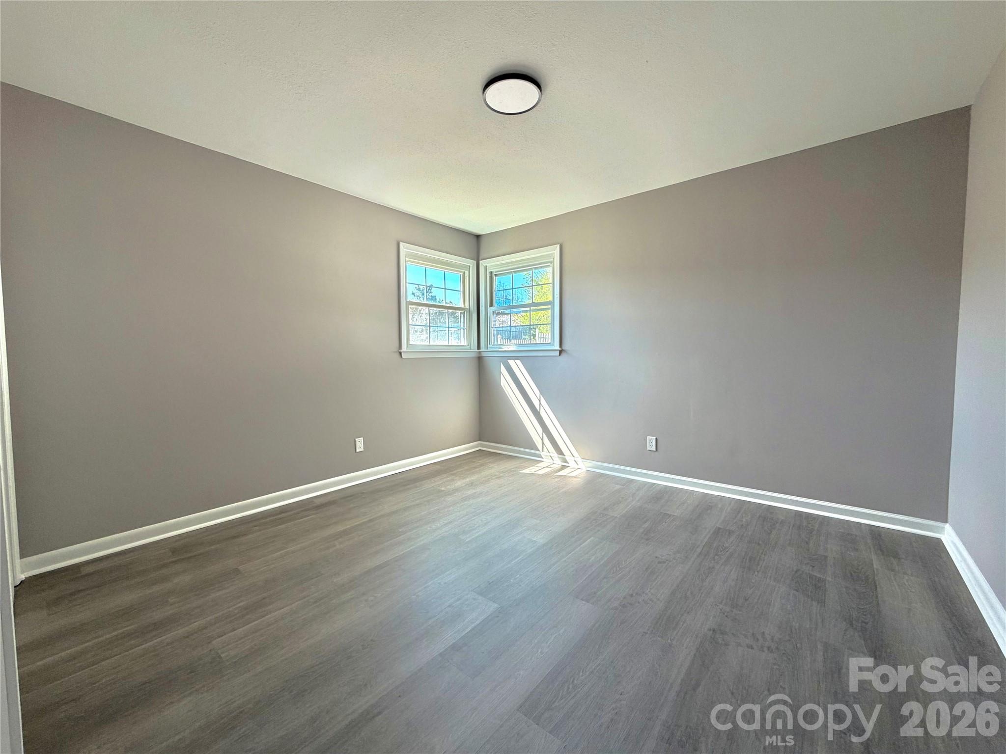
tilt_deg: -3.1
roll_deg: +0.7
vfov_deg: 85.7
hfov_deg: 102.1
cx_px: 503
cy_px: 377
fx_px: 407
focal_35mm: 14
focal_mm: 2.22
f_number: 2.2
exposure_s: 1/132
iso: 40
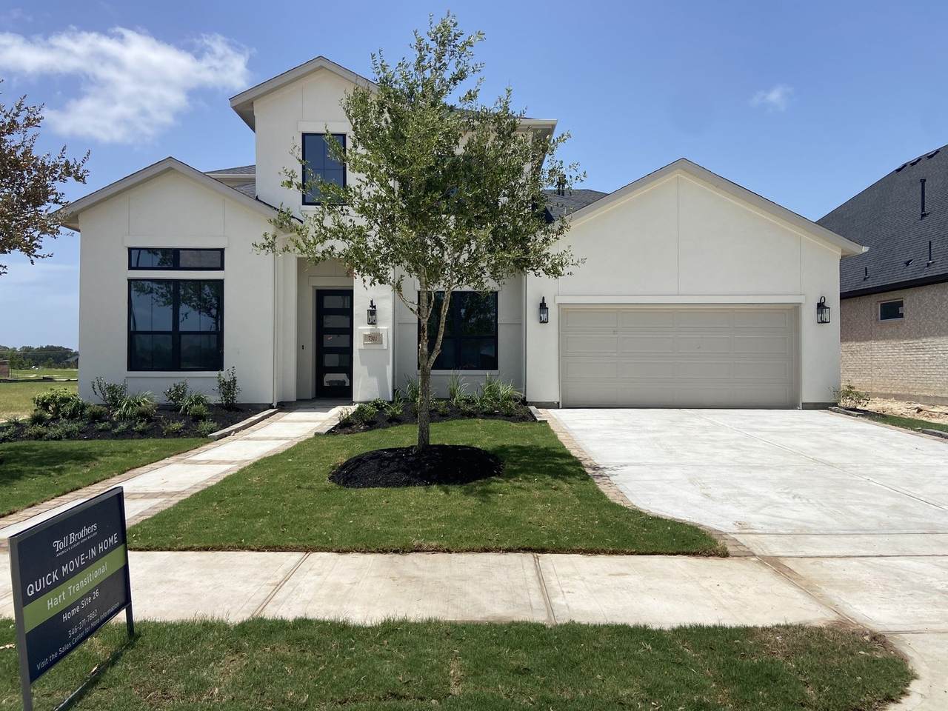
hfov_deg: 67.3
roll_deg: +0.0
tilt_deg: +0.3
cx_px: 474
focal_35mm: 26
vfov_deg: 53.1
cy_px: 356
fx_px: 712
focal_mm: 4.25
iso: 32
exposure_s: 1/4115
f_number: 1.8
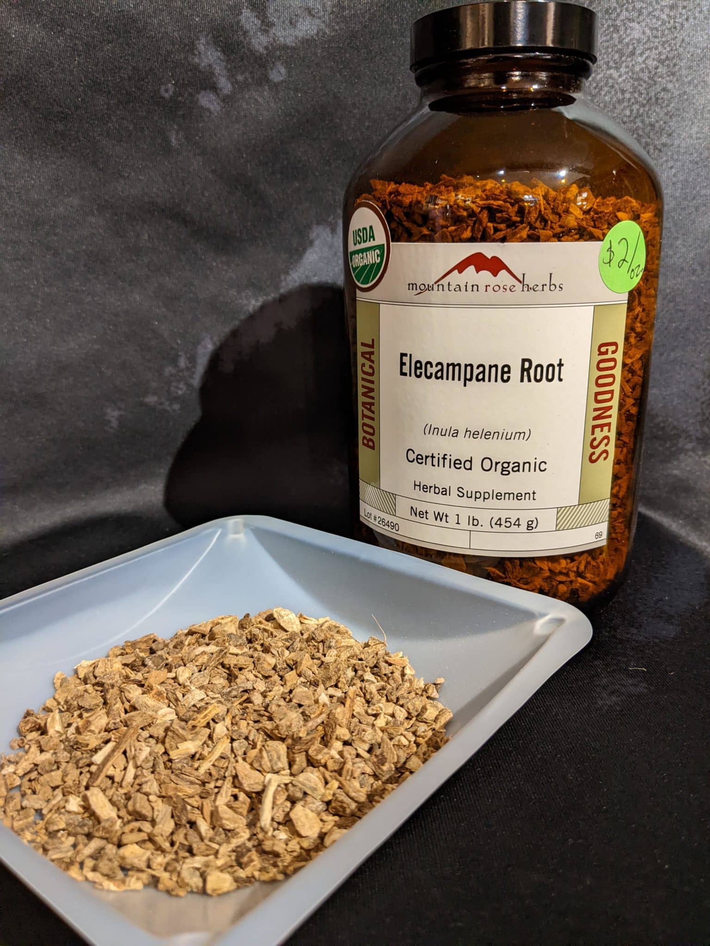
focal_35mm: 27
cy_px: 473
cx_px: 355
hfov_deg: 51.4
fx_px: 738
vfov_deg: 65.3
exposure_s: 1/24
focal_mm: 4.44
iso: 268
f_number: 1.8
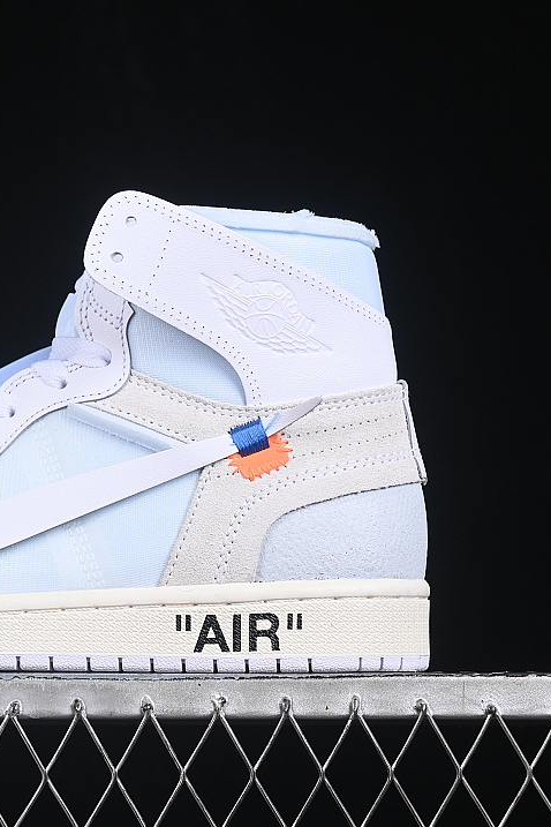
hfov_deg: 12.0
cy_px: 414
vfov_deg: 18.1
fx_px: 2594
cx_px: 25
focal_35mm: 113
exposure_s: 1/80
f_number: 8
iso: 160
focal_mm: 50
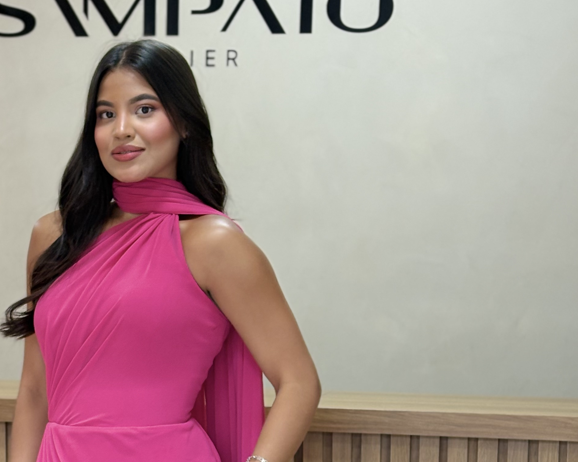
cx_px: 145
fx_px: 1848
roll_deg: -0.7
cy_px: 498
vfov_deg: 14.0
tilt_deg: -7.5
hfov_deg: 17.7
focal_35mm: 108
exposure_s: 1/60
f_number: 1.6
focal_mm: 5.96
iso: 80
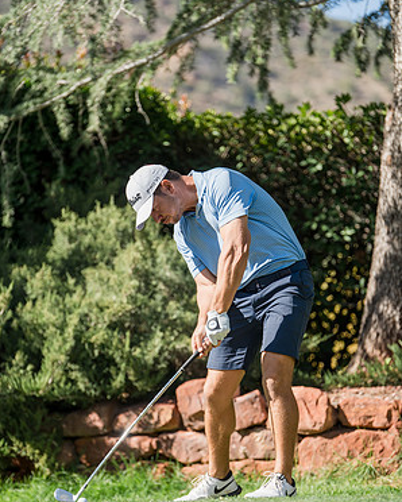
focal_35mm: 176
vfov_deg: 11.0
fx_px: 2615
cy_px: 264
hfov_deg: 8.8
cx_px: 201
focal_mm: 155
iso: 250
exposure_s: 1/2000
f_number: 2.8
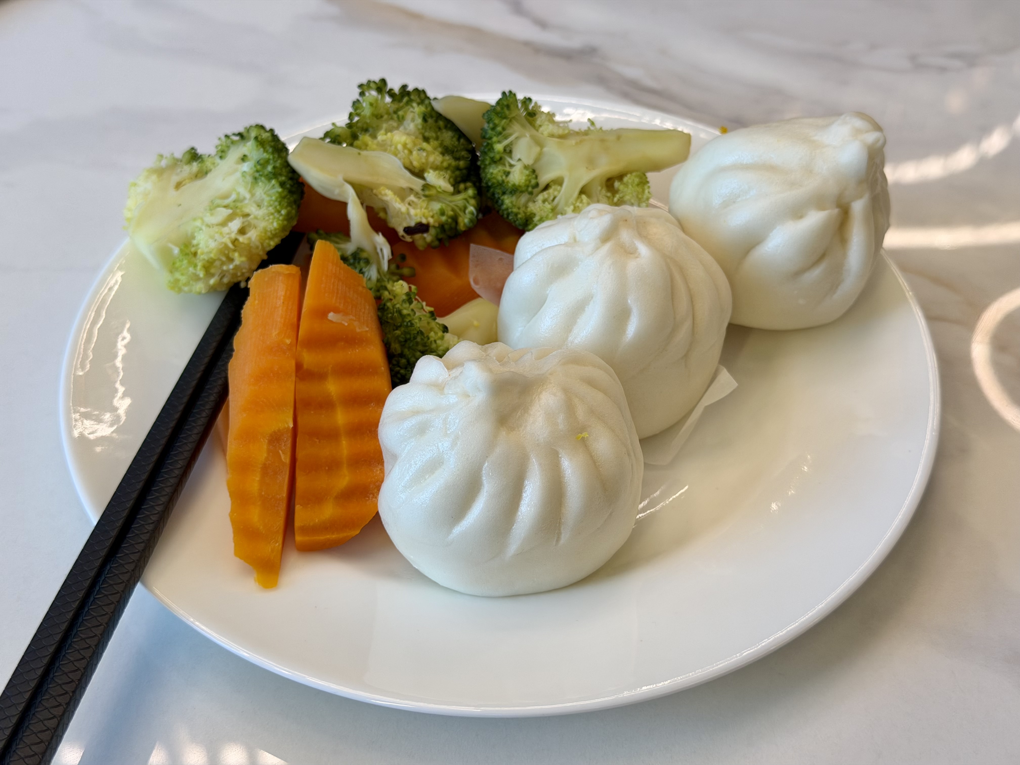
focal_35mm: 48
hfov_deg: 39.7
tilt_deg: -46.6
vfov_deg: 30.3
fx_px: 1414
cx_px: 510
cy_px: 382
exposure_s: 1/121
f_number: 1.78
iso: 80
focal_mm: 6.76
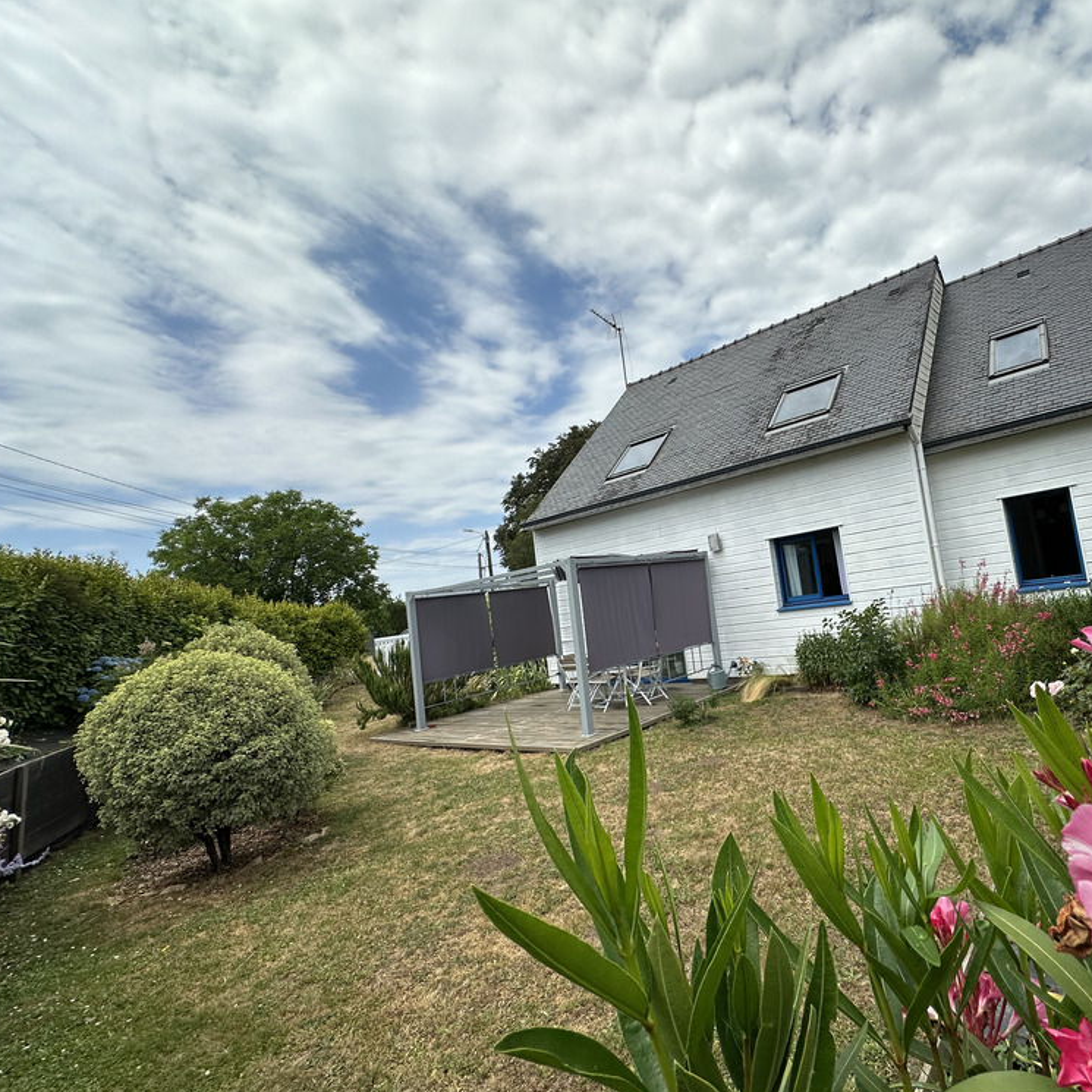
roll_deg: +7.3
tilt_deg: +3.5
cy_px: 536
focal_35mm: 17
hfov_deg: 81.0
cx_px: 734
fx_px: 607
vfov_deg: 84.0
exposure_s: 1/2304
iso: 50
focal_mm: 2.22
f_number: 2.2
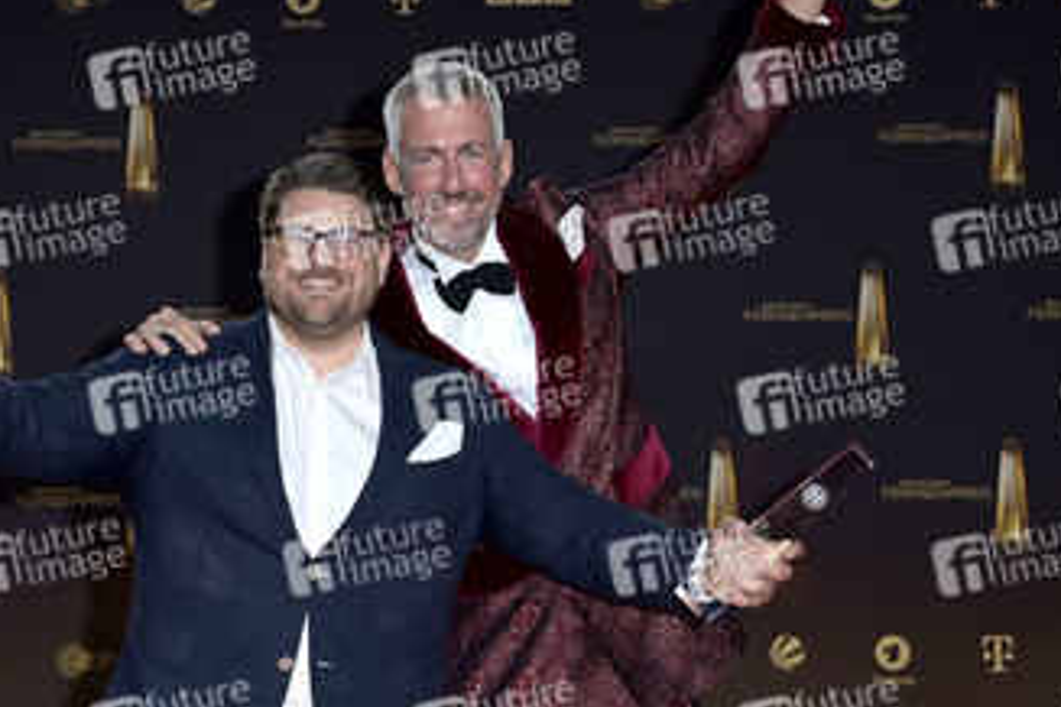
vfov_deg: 17.1
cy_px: 315
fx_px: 2358
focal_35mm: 80
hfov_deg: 25.3
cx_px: 410
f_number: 5.6
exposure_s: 1/250
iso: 1250
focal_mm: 58
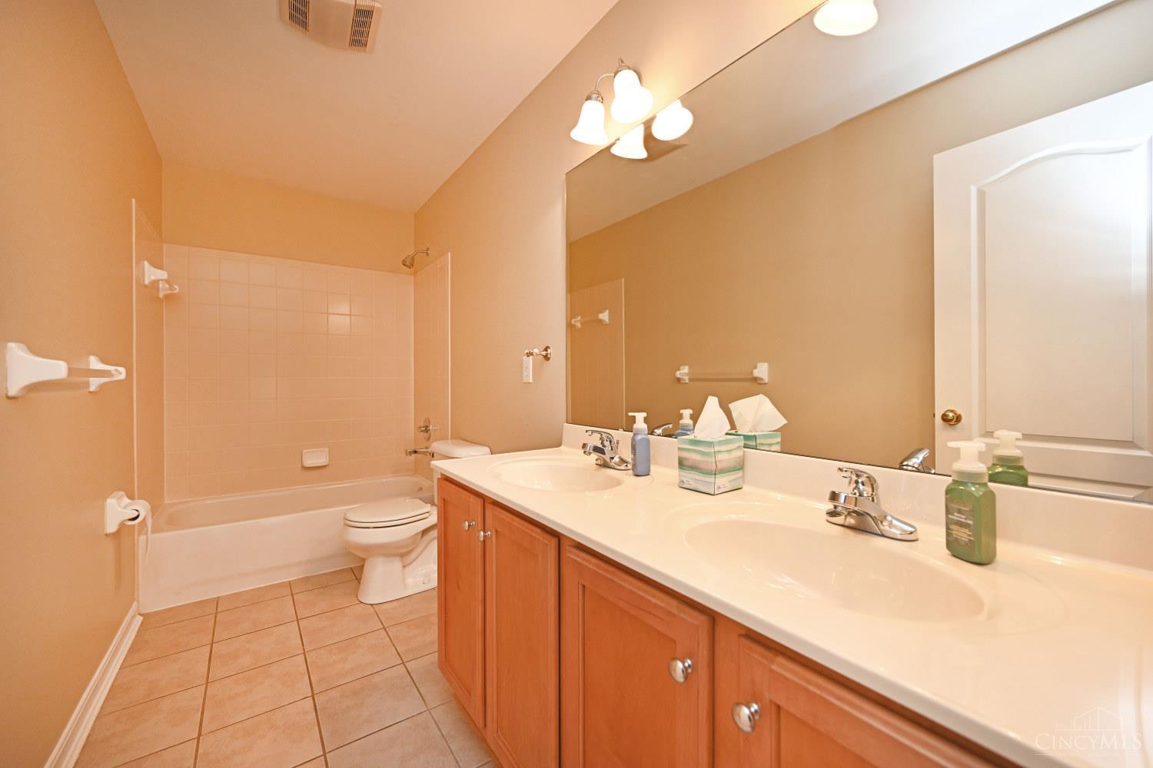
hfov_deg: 104.3
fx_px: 448
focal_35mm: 14
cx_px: 576
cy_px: 384
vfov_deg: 81.2
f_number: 4
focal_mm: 14
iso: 360
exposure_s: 1/60
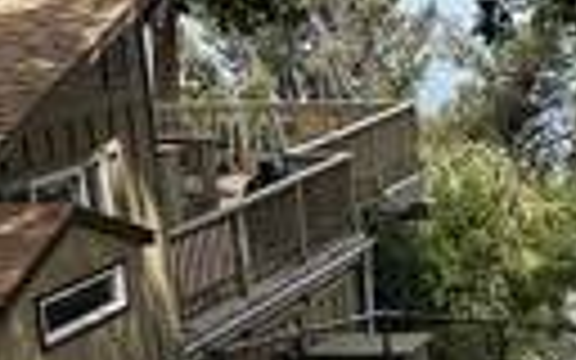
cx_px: 1314
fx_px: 1994
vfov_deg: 10.2
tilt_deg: -13.5
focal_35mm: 127
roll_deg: -0.8
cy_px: 346
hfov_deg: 13.1
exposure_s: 1/2660
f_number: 1.78
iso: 80
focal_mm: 6.86
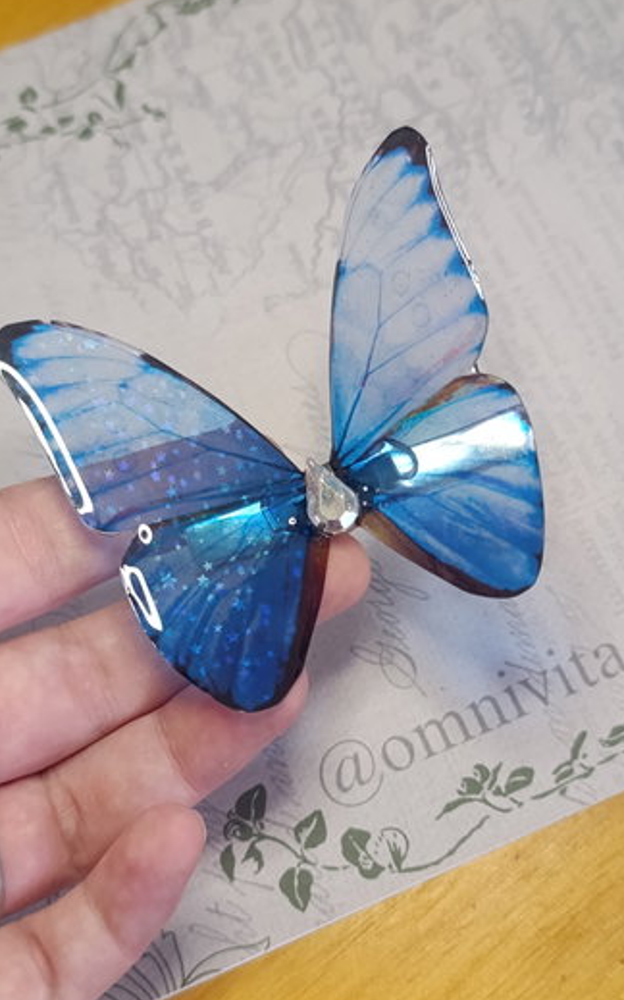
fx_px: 681
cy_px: 500
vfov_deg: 72.6
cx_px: 320
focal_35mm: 25
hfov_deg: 49.2
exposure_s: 1/50
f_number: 1.6
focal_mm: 6.14
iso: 800
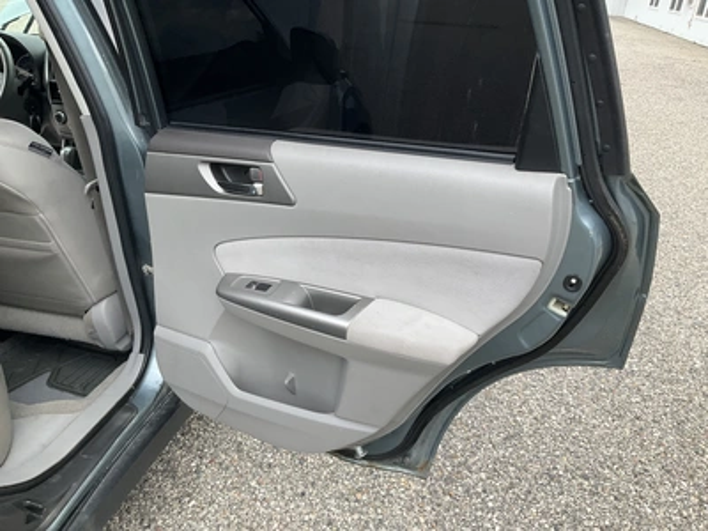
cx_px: 354
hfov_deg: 61.7
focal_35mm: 29
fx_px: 593
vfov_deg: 48.2
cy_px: 266
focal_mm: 3
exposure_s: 1/232
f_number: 1.8
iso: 20
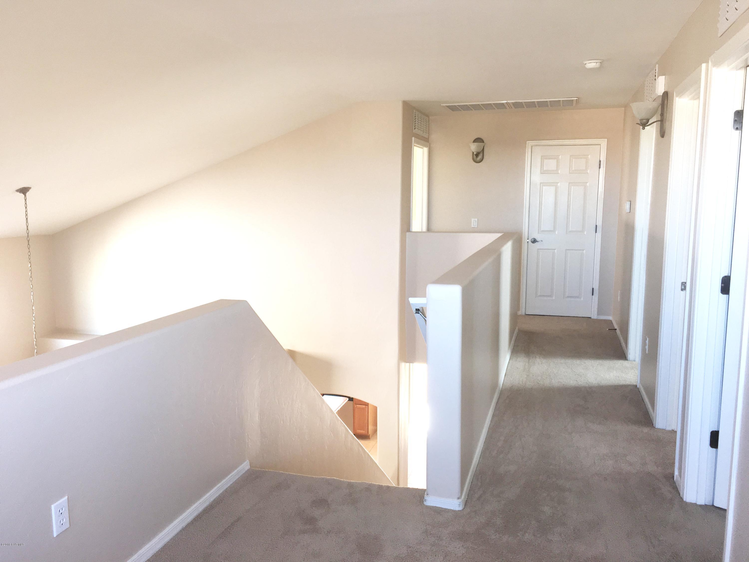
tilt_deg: -7.4
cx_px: 374
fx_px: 627
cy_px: 281
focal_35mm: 29
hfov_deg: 61.7
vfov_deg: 48.2
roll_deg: -0.4
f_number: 2.2
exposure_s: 1/30
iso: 32
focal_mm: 4.15
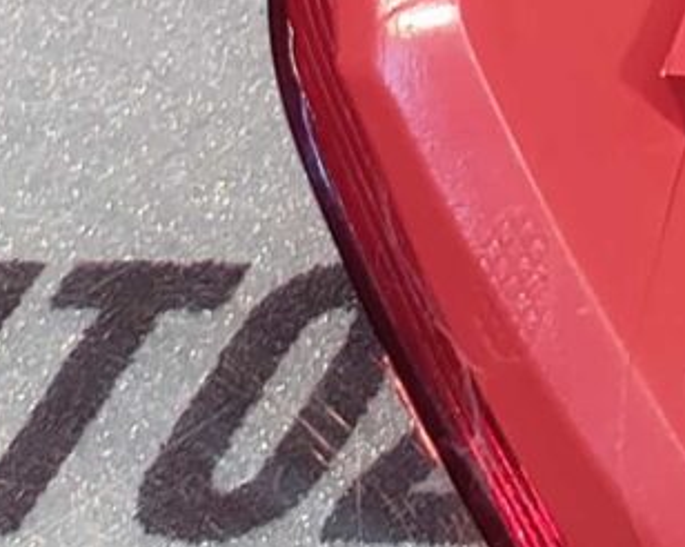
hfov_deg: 11.8
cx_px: 1568
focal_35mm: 138
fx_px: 2796
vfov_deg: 8.2
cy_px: -1432
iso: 112
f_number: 1.79
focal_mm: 4.74
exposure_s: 1/33
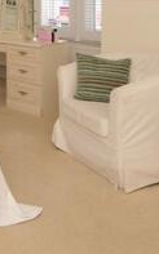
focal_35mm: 51
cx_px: -59
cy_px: -8
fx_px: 354
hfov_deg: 22.2
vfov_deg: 35.3
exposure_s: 1/200
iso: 400
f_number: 7.1
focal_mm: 10
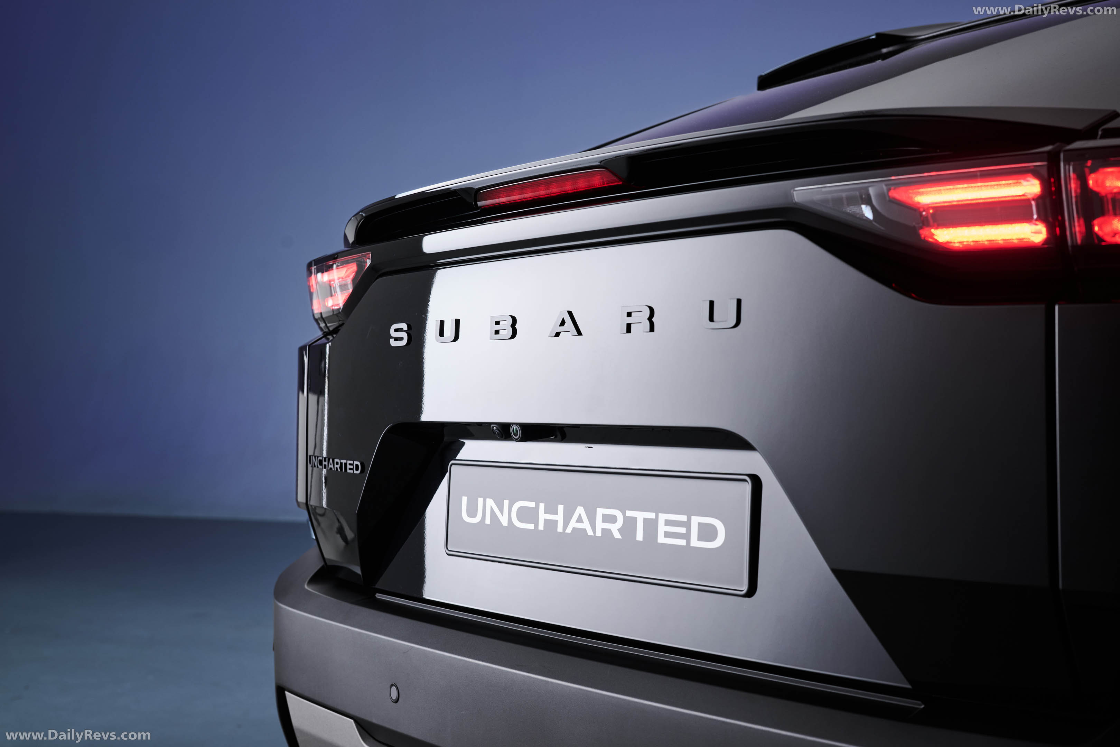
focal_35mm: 50
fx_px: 1555
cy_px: 374
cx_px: 560
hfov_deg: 39.6
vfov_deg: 27.0
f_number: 6.3
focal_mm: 50
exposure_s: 1/5
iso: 320
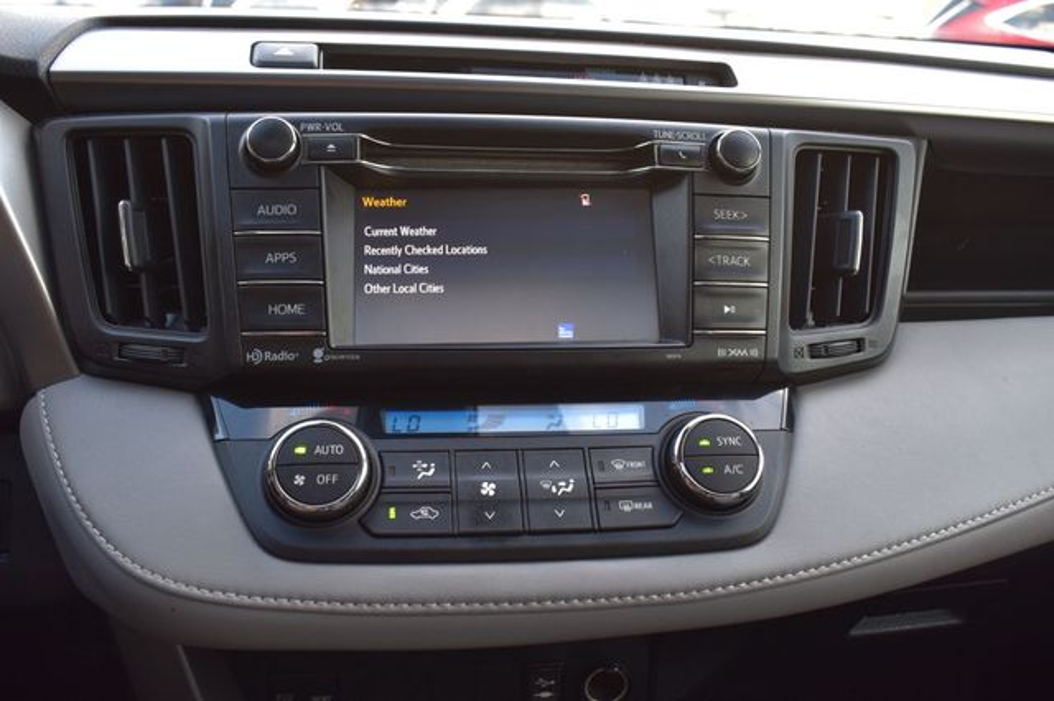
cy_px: 350
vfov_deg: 39.9
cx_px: 527
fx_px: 966
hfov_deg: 57.2
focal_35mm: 33
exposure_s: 1/40
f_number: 7.1
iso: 400
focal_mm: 22
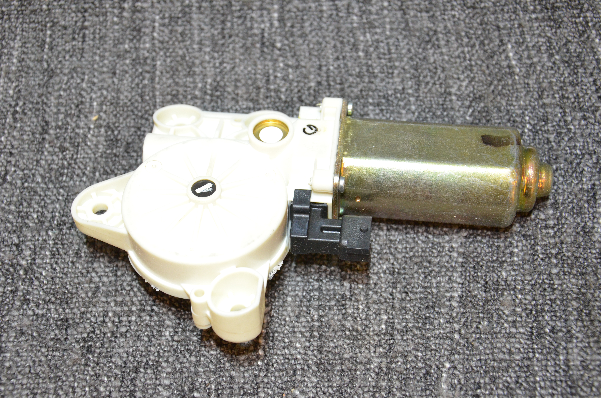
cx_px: 300
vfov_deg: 22.5
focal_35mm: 60
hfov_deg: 33.5
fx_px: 1000
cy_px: 199
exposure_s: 1/125
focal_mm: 40
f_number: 6.3
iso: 2500
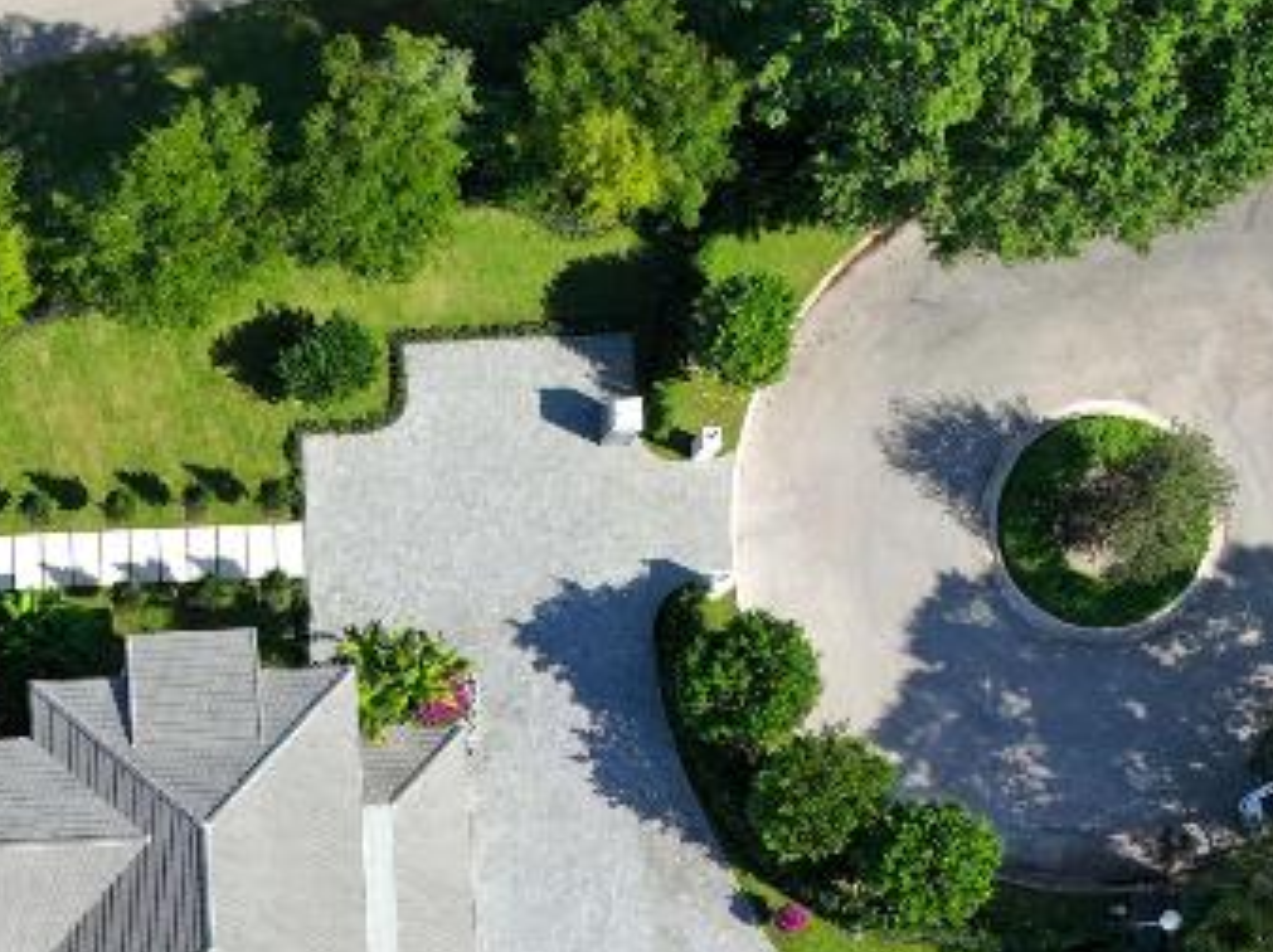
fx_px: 2682
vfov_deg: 18.9
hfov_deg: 25.5
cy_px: 1171
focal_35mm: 73
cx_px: 36
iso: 120
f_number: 2.8
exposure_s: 1/1600
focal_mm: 12.29
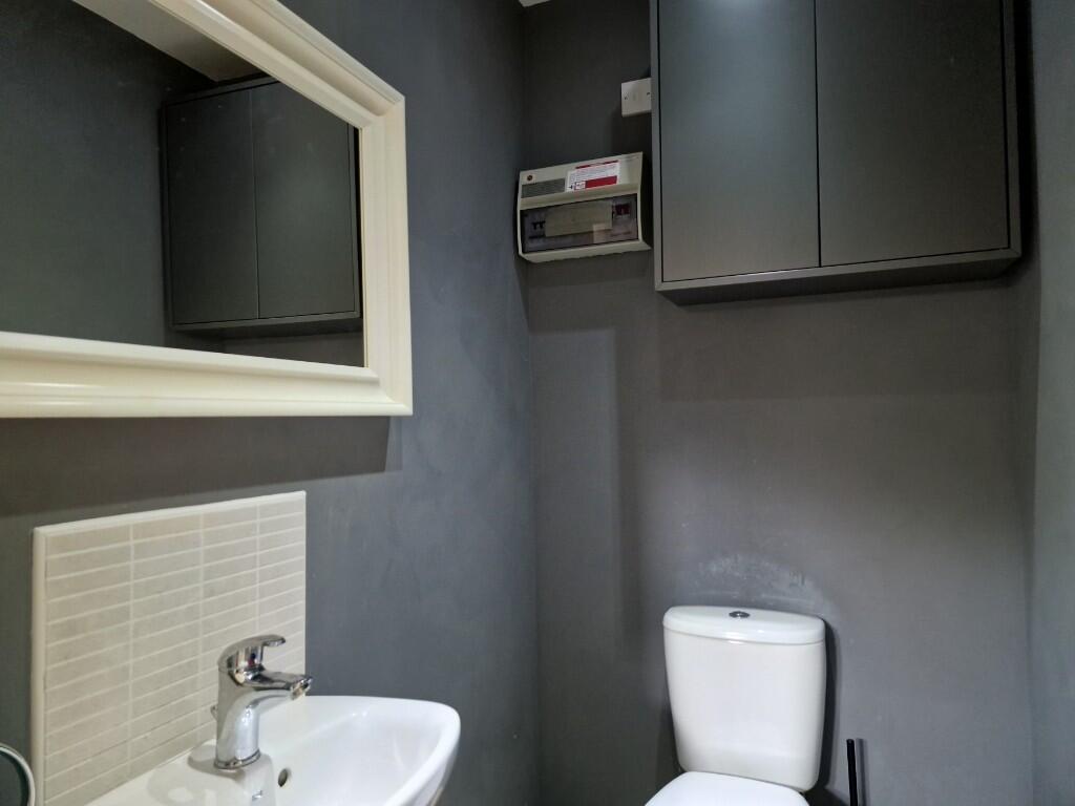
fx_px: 714
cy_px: 403
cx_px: 538
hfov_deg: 73.9
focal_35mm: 23
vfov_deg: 58.9
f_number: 1.8
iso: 500
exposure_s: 1/24
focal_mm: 6.4
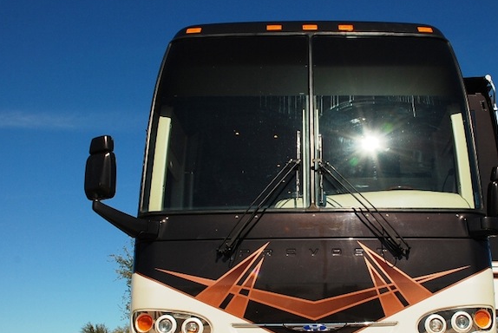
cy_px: 205
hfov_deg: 42.3
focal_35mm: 46
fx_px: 637
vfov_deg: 29.2
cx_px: 316
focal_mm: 22
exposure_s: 1/320
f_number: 9
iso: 100
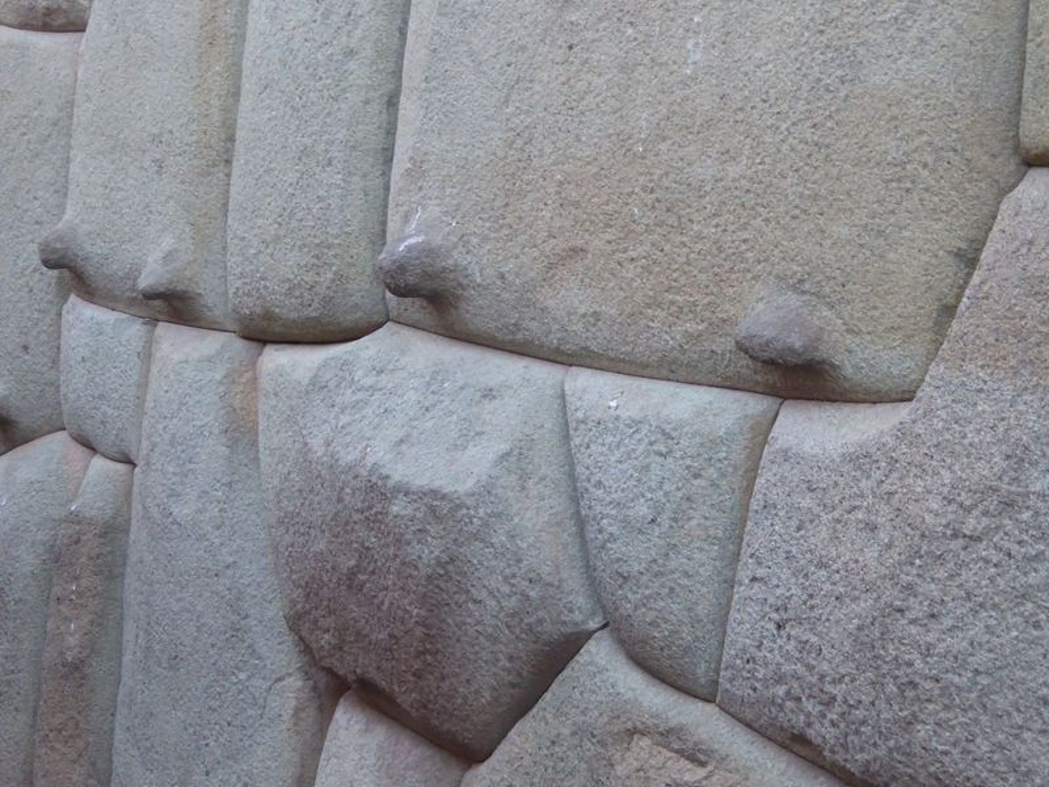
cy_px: 394
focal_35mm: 85
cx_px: 524
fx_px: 2576
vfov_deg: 17.4
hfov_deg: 23.0
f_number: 4.7
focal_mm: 14.1
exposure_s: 1/40
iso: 400
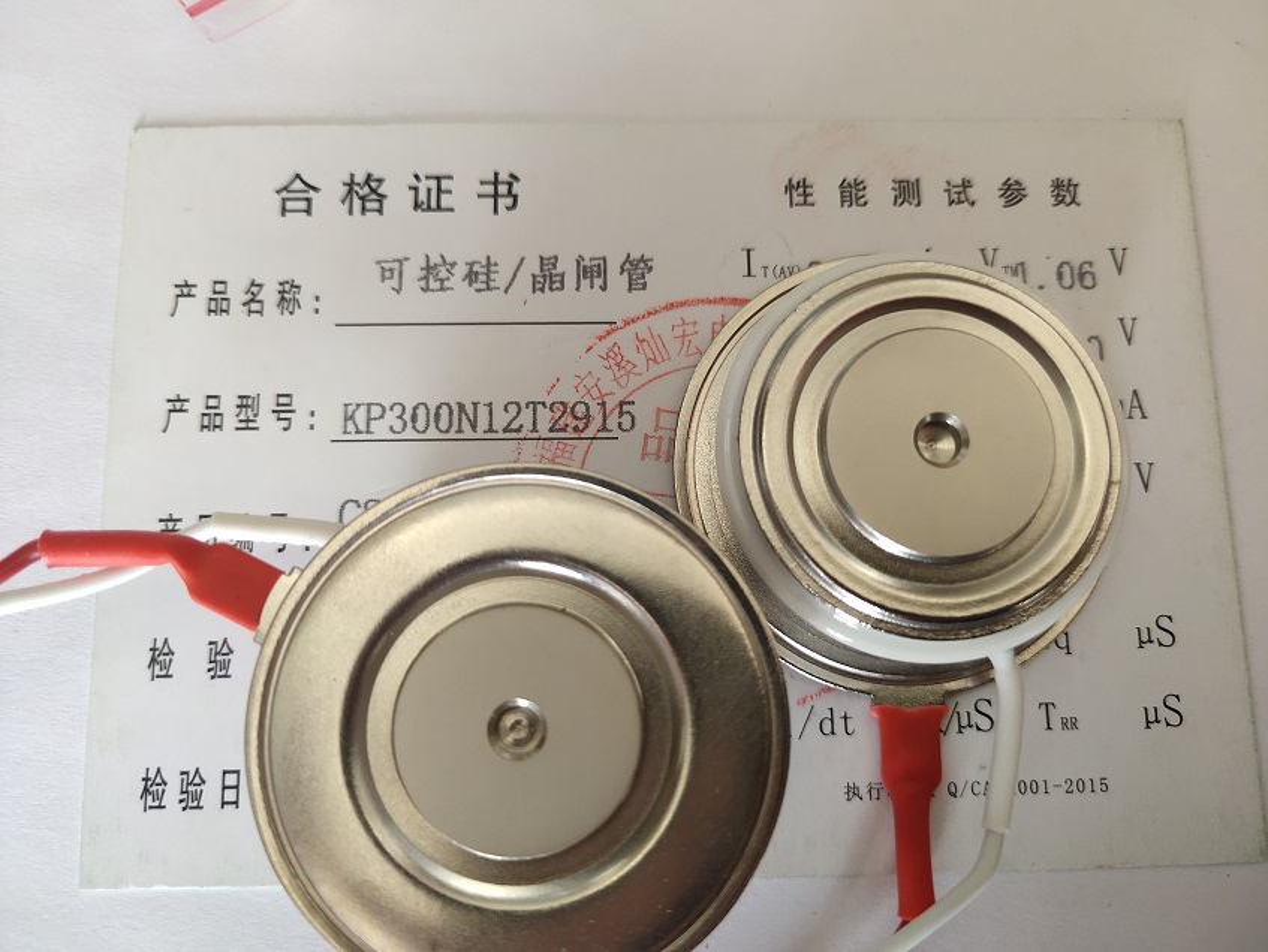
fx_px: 1063
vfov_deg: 48.3
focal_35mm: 29
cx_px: 634
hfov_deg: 61.6
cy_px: 476
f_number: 1.8
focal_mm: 4.27
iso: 248
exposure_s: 1/50
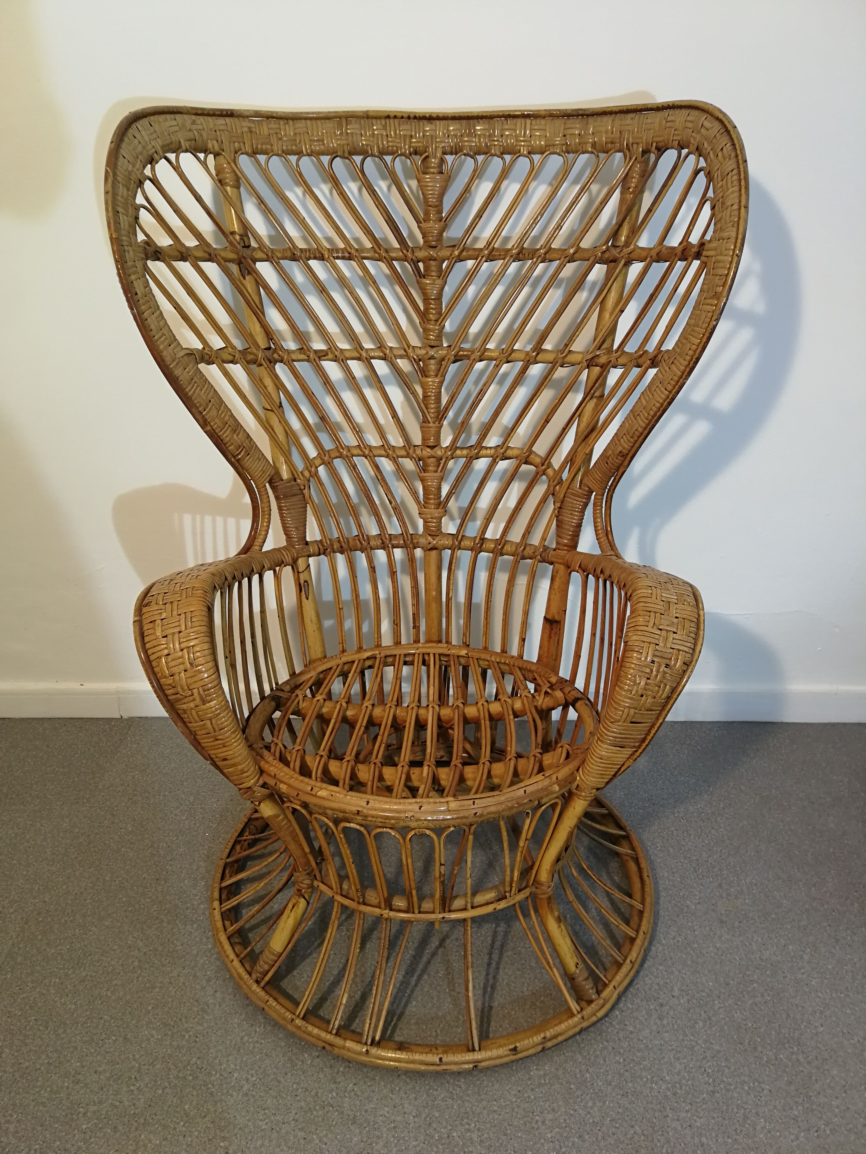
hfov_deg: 51.4
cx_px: 433
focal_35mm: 27
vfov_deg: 65.3
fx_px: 901
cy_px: 577
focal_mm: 3.95
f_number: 2.2
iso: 160
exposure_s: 1/50
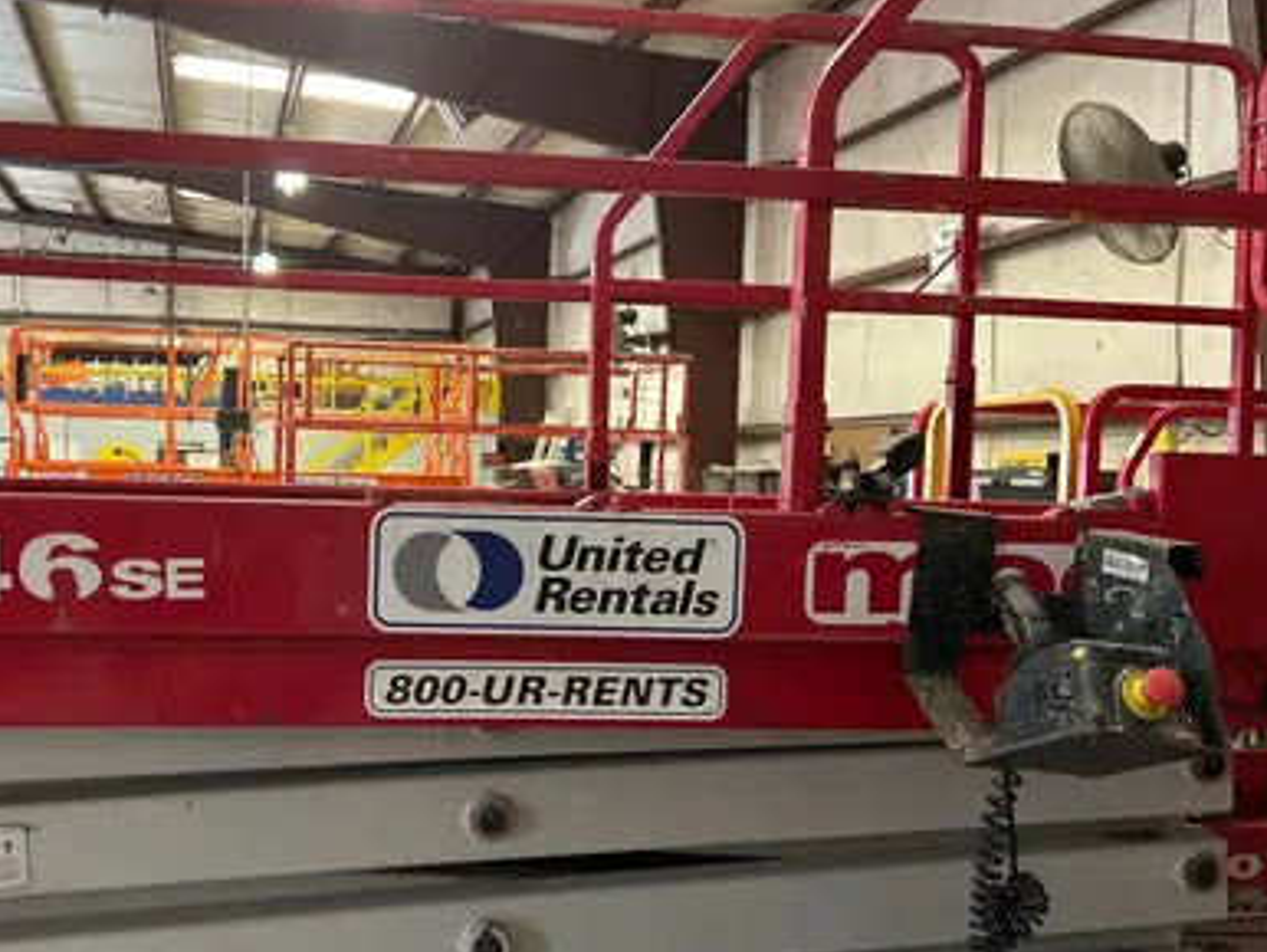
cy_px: 533
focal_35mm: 37
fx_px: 1355
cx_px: 423
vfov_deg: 38.6
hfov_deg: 49.3
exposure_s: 1/60
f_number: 1.5
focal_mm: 5.7
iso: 250
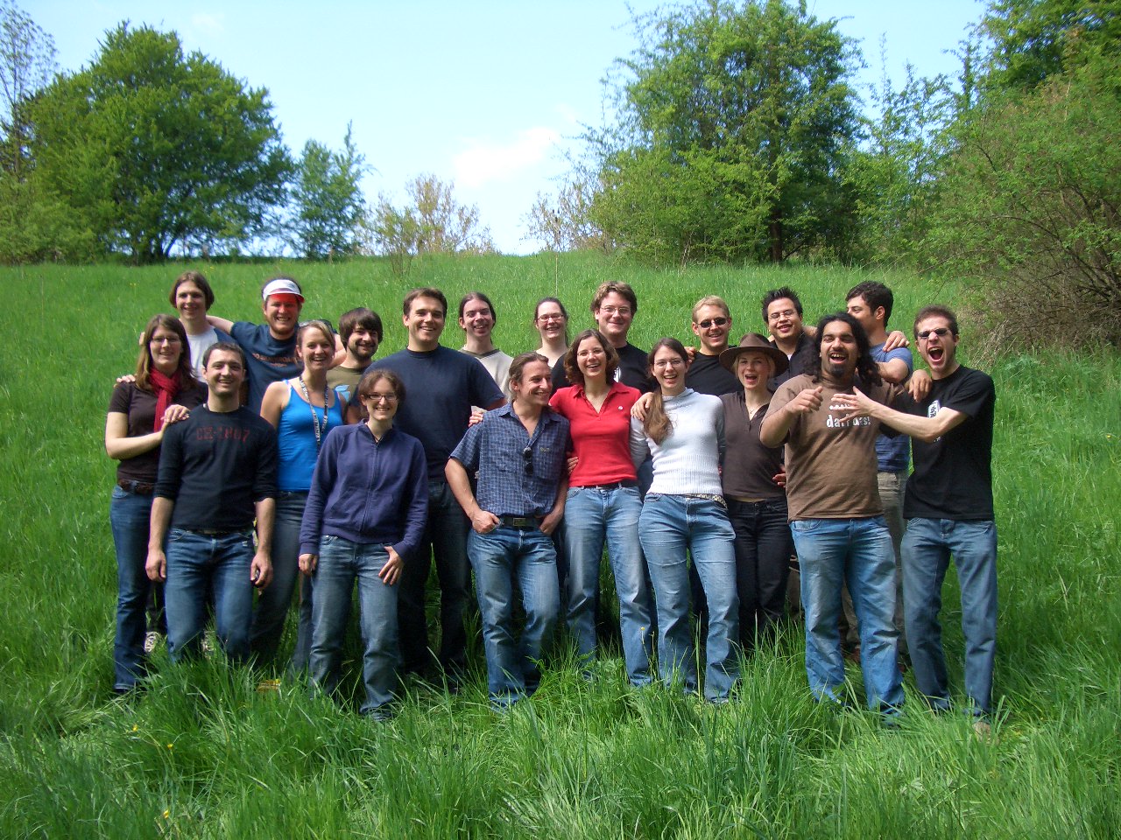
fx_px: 1133
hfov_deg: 52.6
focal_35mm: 35
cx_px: 560
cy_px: 420
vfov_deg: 40.7
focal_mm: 5.8
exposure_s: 1/320
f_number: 2.6
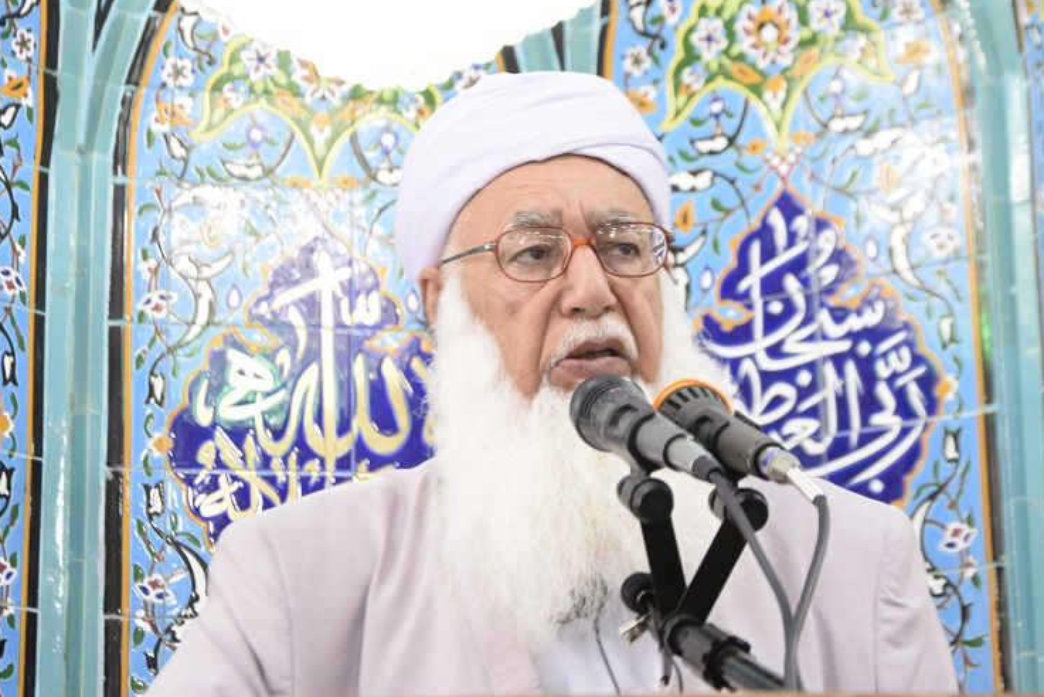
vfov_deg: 11.6
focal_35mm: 118
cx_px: 579
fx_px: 3423
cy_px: 276
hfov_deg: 17.3
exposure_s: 1/25
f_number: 5.6
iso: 1000
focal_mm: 58
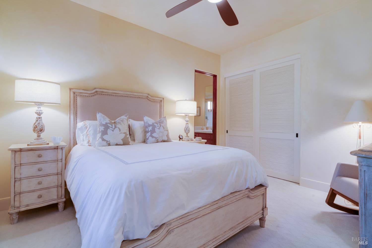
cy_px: 124
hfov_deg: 96.7
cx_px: 186
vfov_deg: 73.7
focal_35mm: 16
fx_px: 165
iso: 400
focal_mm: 16
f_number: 11
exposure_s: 1/125
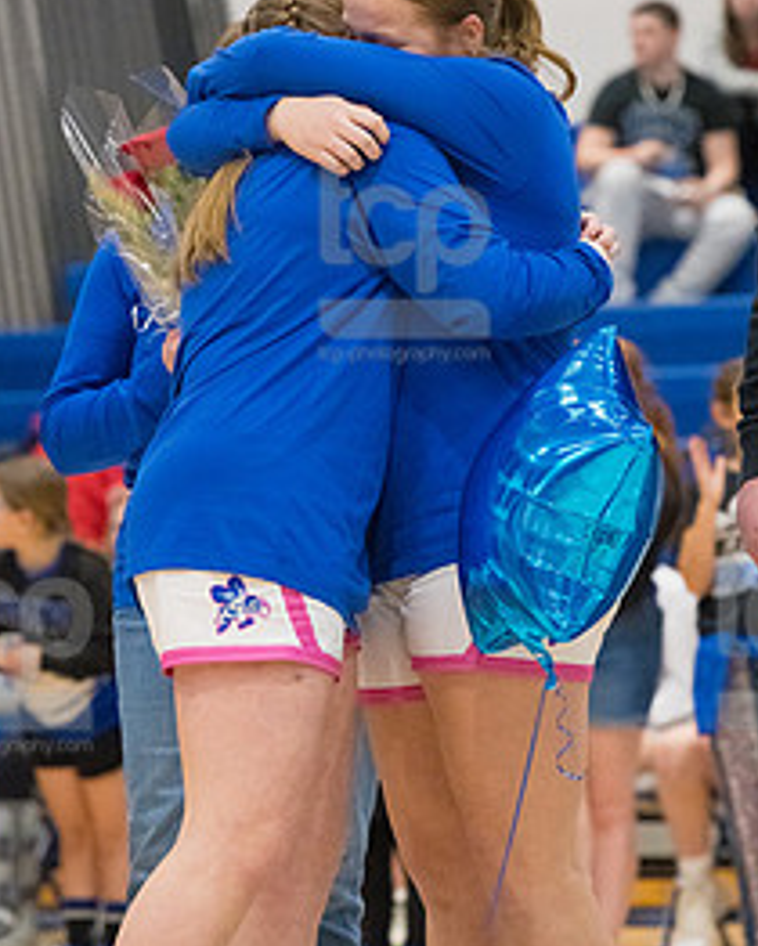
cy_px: 264
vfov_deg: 6.7
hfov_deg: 5.3
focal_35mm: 290
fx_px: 8123
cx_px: 404
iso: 5000
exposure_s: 1/500
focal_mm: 180
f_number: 5.6
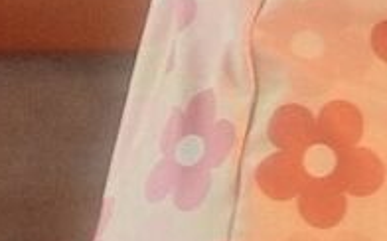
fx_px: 5362
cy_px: -902
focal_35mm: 509
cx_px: 192
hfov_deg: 4.1
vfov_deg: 2.5
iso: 500
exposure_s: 1/60
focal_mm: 41.4
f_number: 2.8
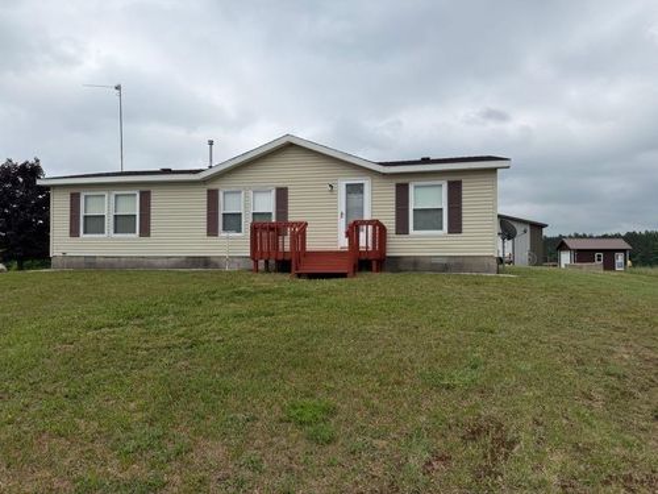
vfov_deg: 56.8
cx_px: 329
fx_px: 456
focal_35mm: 24
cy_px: 247
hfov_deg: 71.6
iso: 80
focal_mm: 6.76
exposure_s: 1/5319
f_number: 1.78
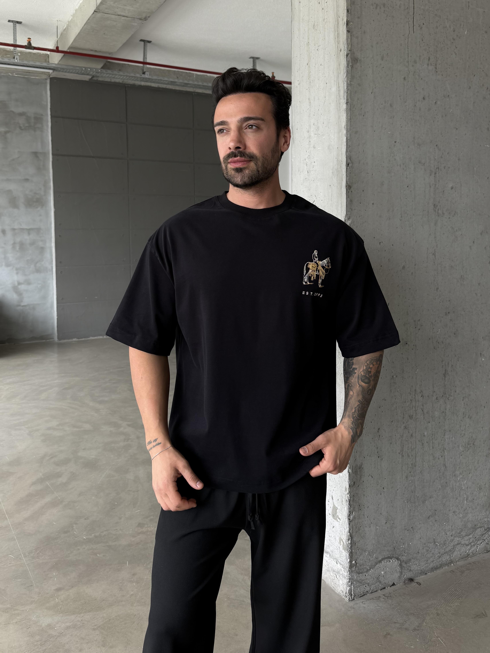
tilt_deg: -2.3
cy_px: 326
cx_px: 245
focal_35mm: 24
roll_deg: +0.6
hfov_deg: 56.8
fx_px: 453
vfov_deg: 71.6
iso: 50
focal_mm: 6.76
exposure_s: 1/137
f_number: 1.78
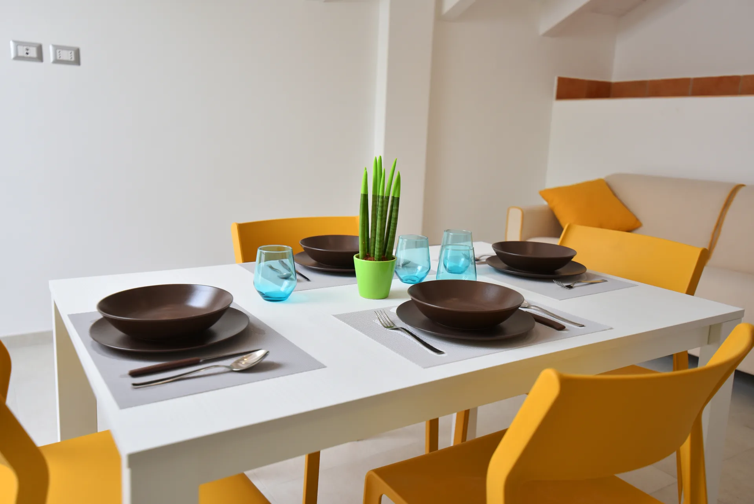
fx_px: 629
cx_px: 377
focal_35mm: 30
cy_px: 252
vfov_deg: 43.6
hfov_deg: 61.9
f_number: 2.8
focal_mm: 30
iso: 200
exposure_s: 1/160
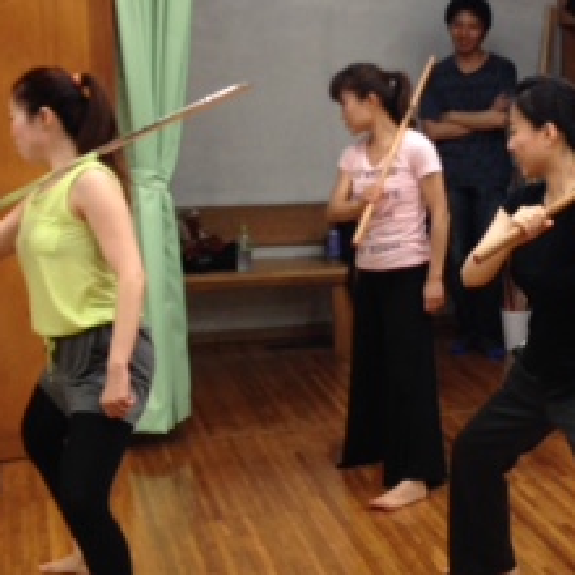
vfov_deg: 20.4
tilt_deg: -8.7
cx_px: 682
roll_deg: +0.7
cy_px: 230
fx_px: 1597
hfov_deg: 19.3
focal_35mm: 85
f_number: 2.4
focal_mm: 4.12
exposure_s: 1/20
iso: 64
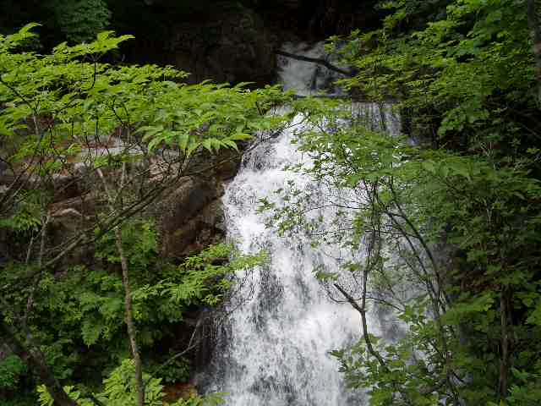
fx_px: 547
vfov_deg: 40.7
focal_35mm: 35
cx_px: 270
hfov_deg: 52.6
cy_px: 203
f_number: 4.3
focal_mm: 5.8
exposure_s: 1/200
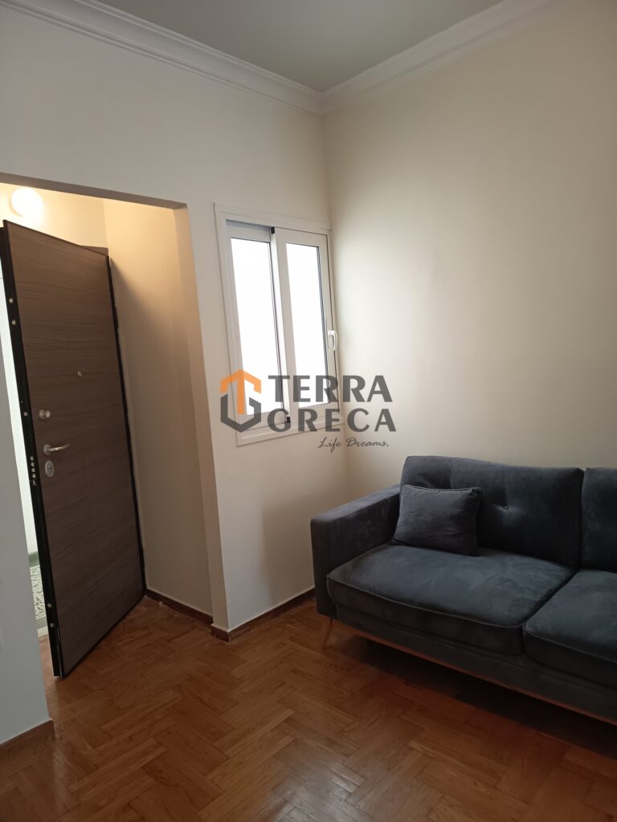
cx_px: 308
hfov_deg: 56.8
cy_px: 411
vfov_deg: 71.6
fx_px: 570
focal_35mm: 24
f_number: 1.7
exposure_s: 1/33.3
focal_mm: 5.27
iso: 366
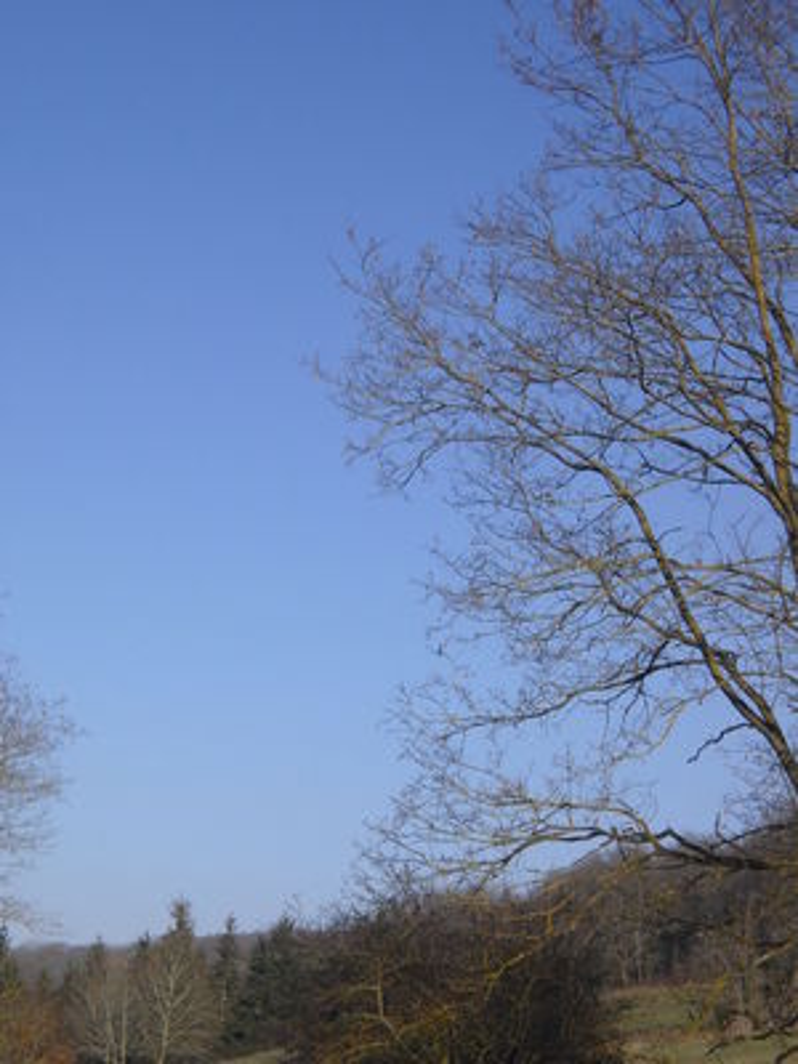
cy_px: 532
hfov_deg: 21.9
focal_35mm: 67
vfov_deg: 29.0
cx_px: 399
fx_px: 2059
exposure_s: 1/100
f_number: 12.8
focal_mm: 11.16
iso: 64
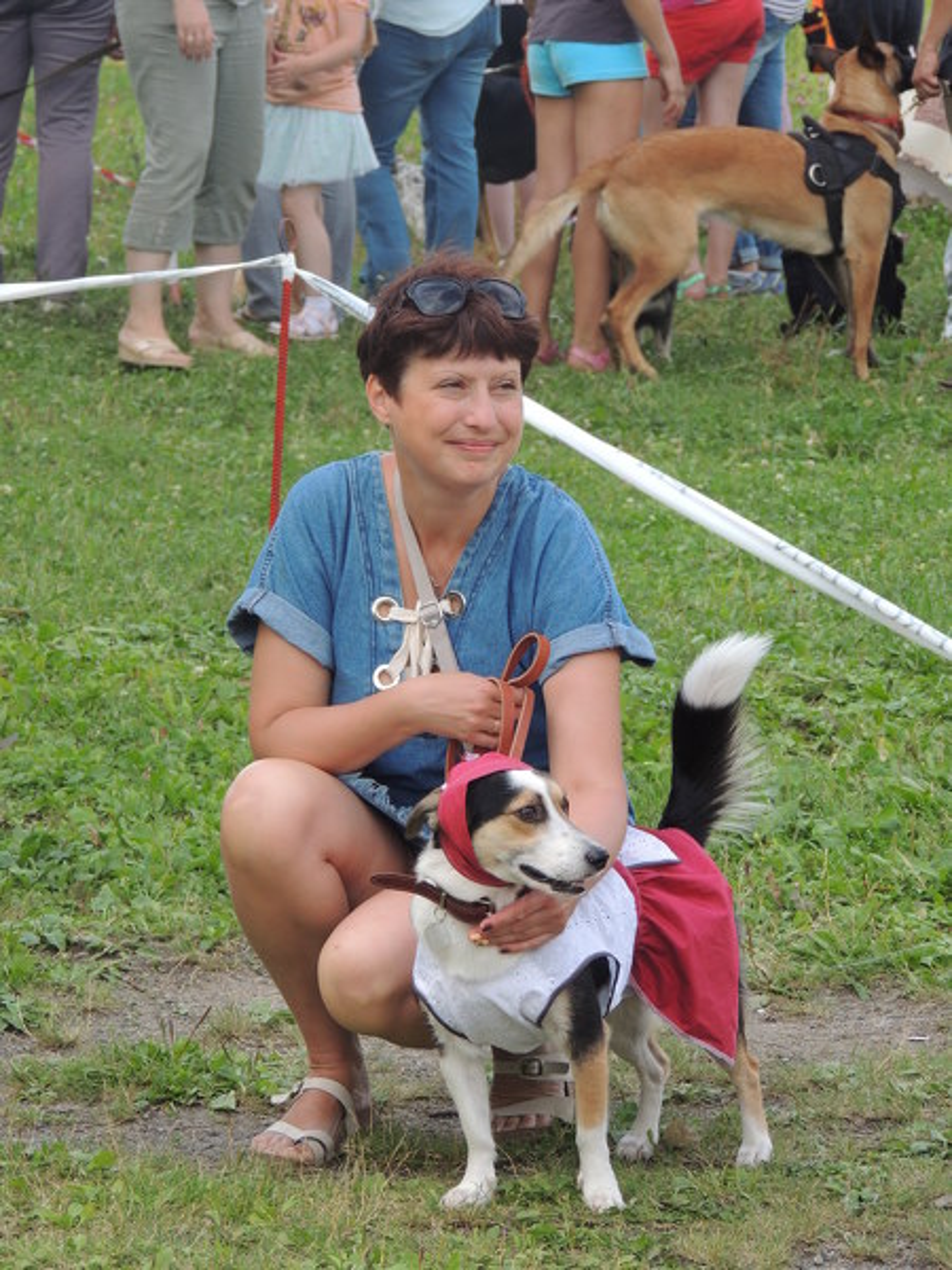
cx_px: 476
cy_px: 635
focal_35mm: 200
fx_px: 7334
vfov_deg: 9.9
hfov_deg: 7.4
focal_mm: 35.6
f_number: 4.6
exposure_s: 1/160
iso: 100
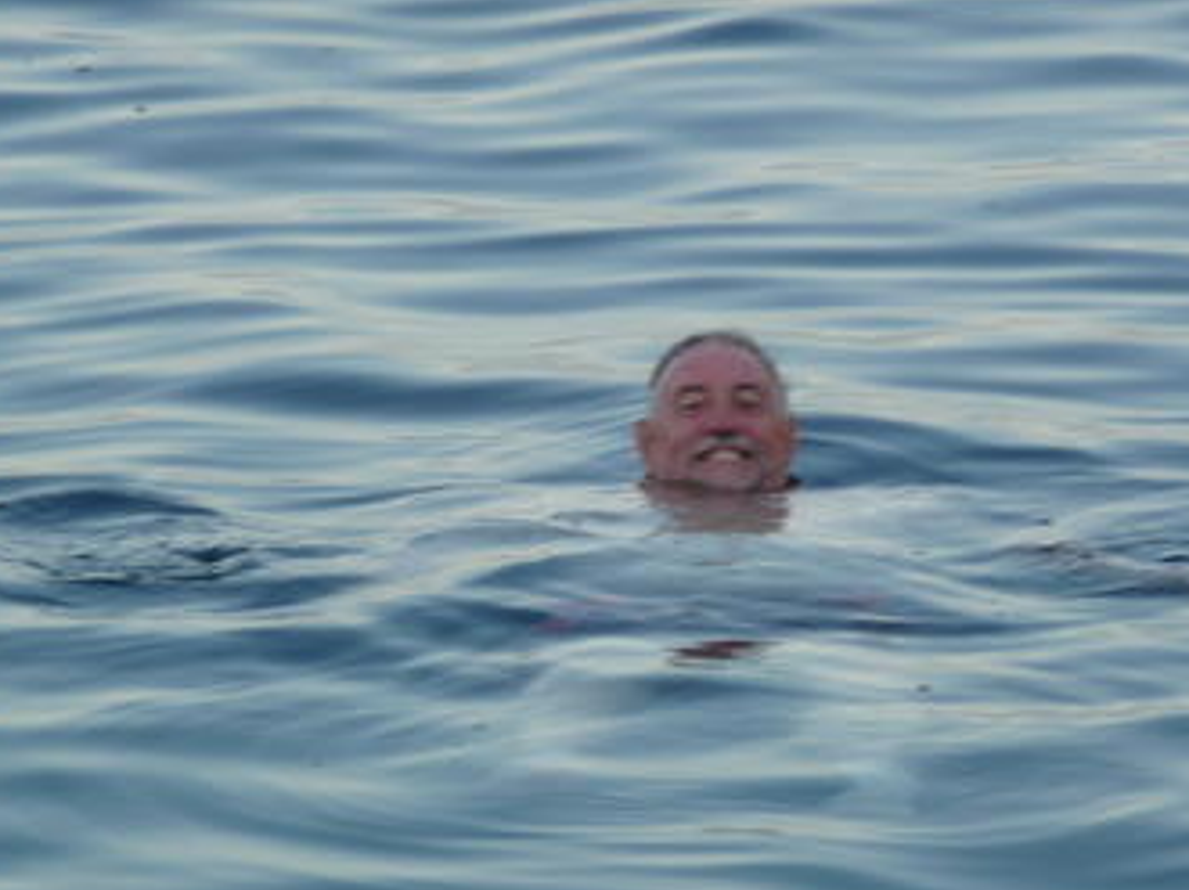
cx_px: 566
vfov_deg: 3.8
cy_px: 492
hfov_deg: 5.1
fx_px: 13317
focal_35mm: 388
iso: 100
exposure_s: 1/200
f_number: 4.9
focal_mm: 44
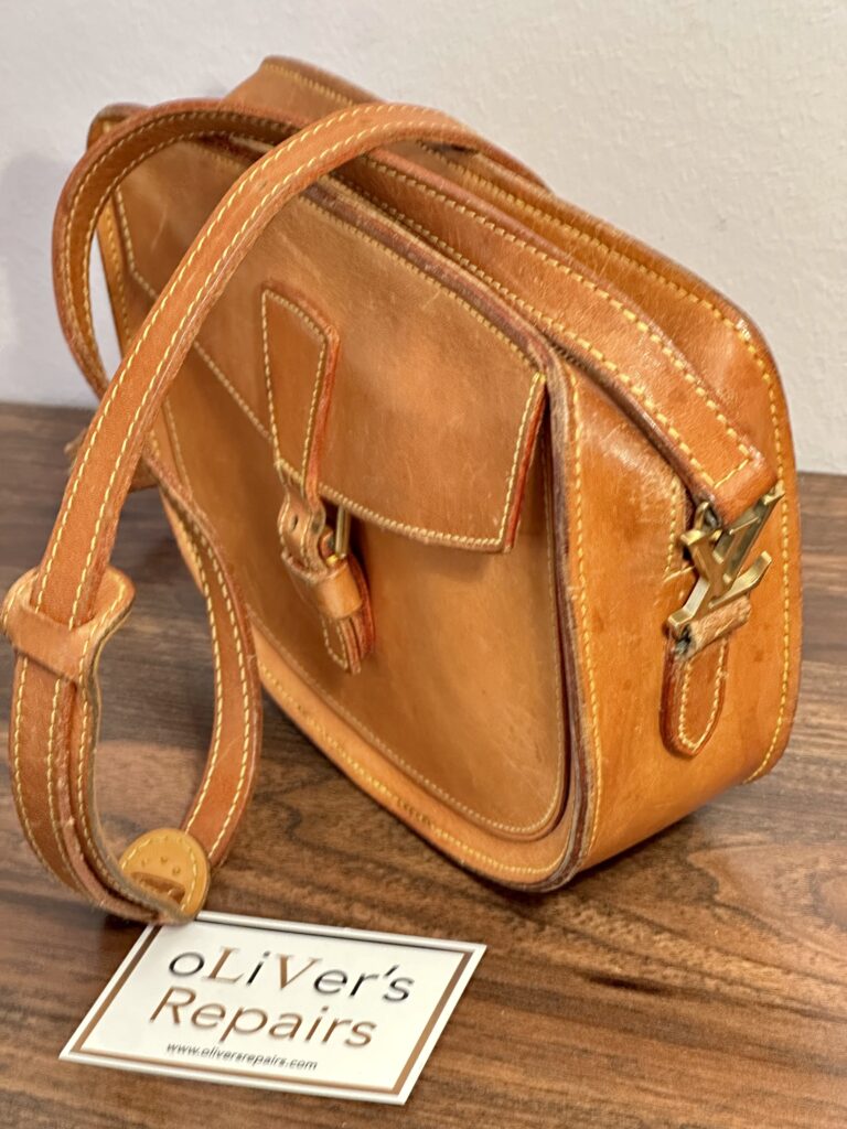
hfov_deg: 19.1
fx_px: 2512
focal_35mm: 77
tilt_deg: -28.7
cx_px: 424
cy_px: 564
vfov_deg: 25.3
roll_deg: +7.6
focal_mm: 9
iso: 640
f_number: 2.8
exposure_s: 1/34
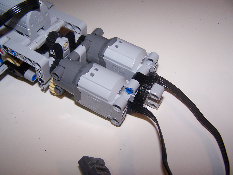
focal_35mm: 38
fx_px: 256
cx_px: 116
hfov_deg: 49.0
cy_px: 88
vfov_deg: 37.7
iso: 80
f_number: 2.8
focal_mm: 6.3
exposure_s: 1/60
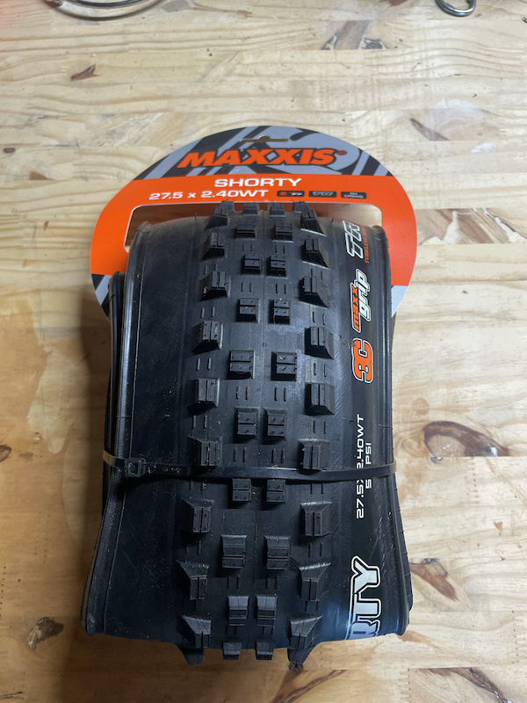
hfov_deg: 53.1
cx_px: 264
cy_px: 352
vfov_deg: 67.3
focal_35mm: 26
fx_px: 528
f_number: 1.6
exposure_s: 1/120
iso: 100
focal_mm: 4.2
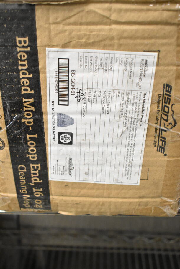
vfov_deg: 42.3
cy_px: 134
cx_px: 90
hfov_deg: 29.0
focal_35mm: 46
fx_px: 348
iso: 5000
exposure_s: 1/50
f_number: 4.2
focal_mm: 31
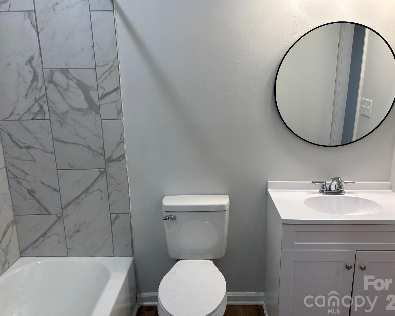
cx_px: 214
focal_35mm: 28
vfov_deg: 51.5
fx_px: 327
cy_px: 154
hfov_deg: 62.1
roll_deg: +0.9
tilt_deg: -14.6
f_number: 1.6
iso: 64
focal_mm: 5.96
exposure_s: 1/120
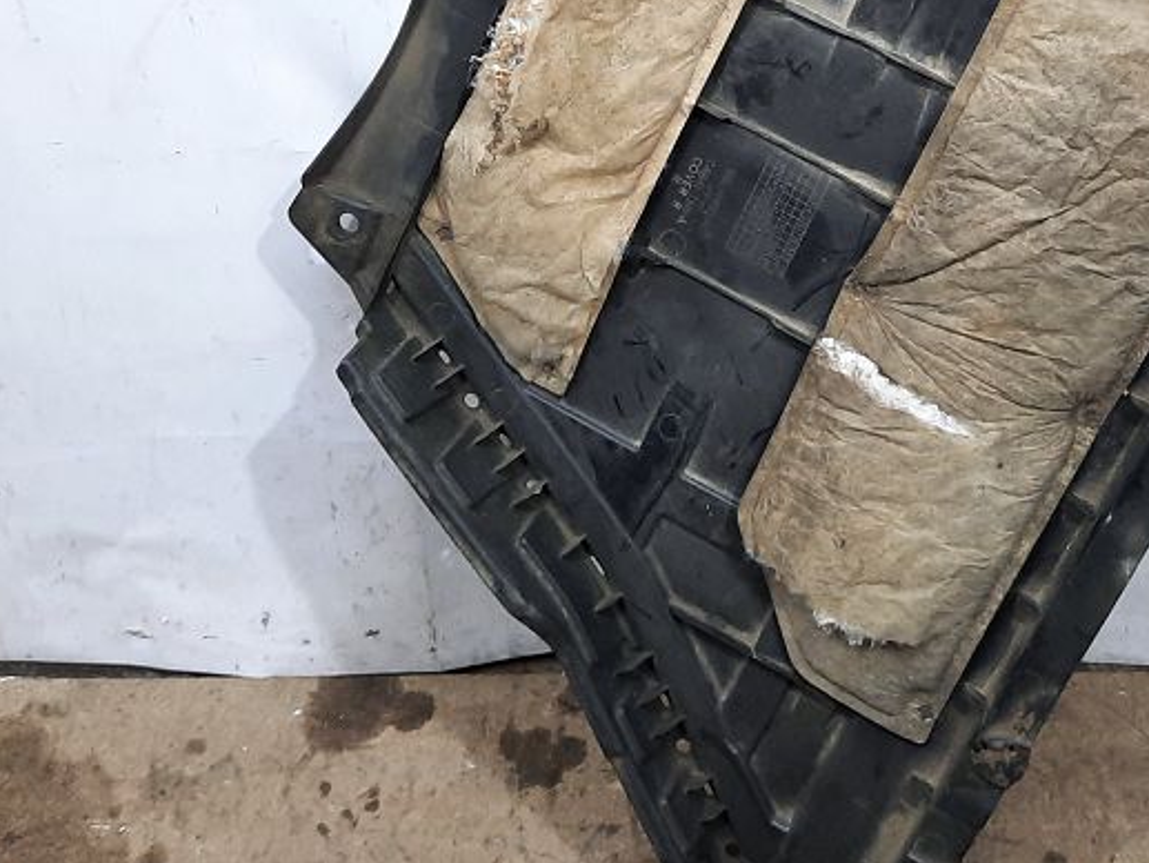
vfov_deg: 24.4
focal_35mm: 58
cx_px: 829
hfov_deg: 32.7
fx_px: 1926
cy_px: 58
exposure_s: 1/50
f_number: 2
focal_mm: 4.6
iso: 160
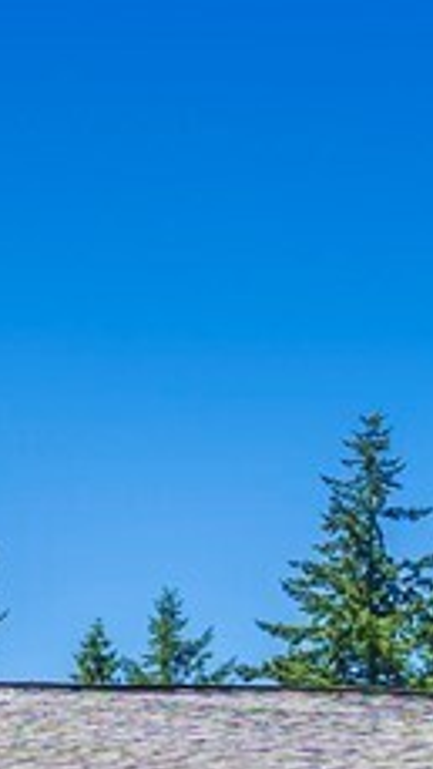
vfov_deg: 19.7
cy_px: 1174
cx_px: -549
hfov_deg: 11.2
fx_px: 1896
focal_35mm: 93
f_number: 6.7
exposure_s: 1/250
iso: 100
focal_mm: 12
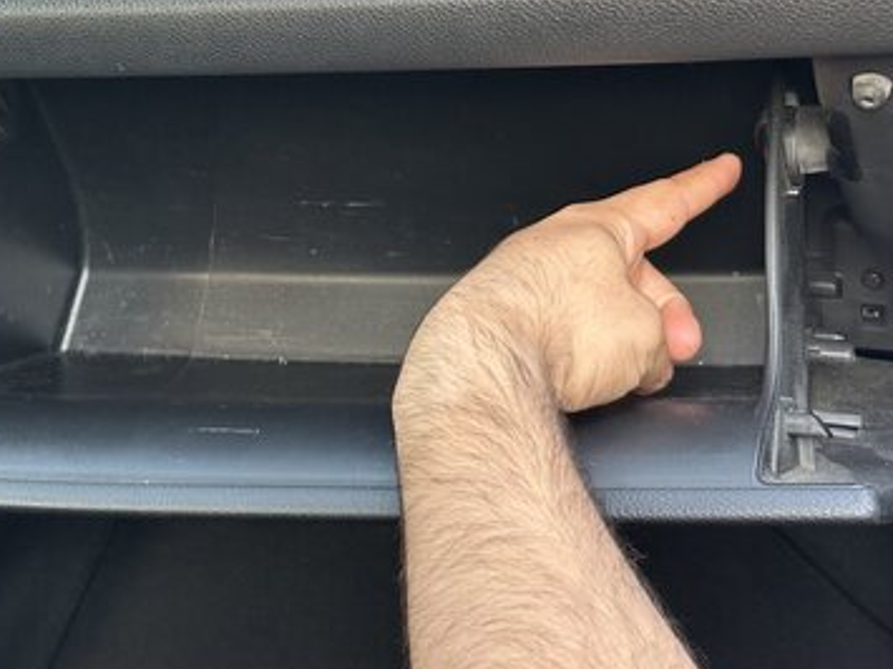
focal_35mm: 80
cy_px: 158
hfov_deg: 24.3
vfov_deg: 18.3
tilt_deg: -9.7
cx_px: 269
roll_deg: +0.5
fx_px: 2063
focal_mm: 6.86
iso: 250
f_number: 1.78
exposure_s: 1/40
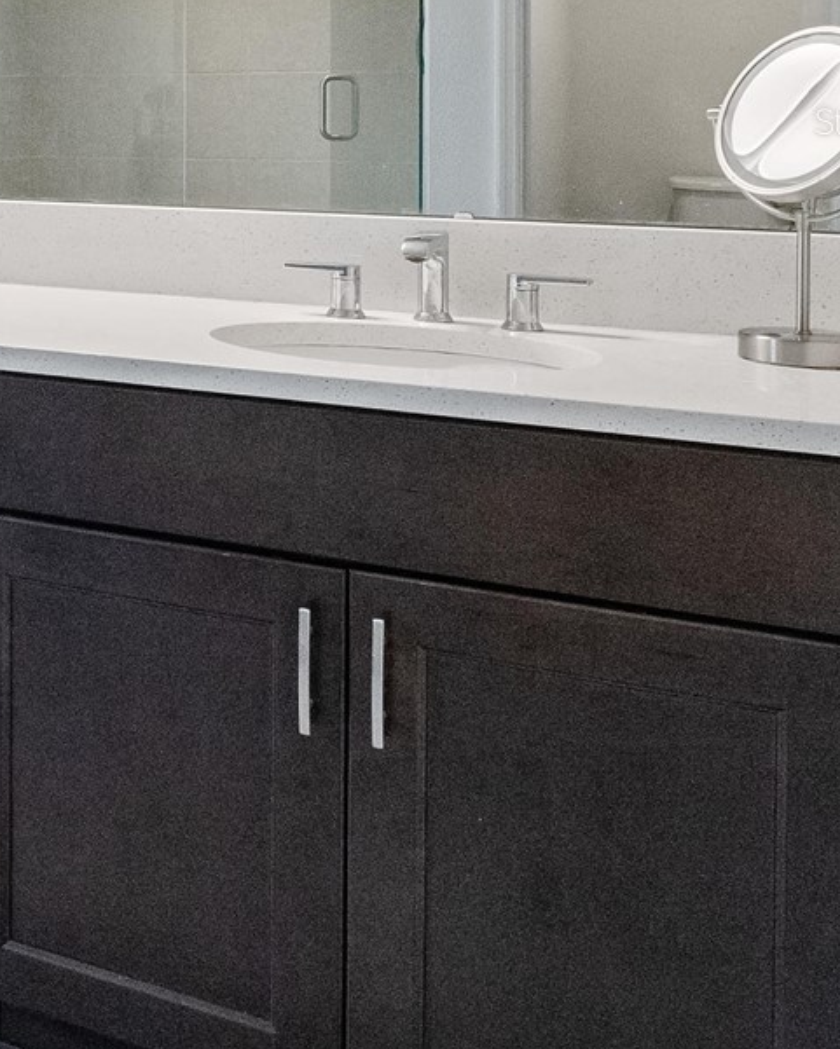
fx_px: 1616
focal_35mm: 52
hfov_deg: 23.4
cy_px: 120
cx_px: -417
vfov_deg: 34.2
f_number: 9
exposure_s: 1/25
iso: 3200
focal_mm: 10
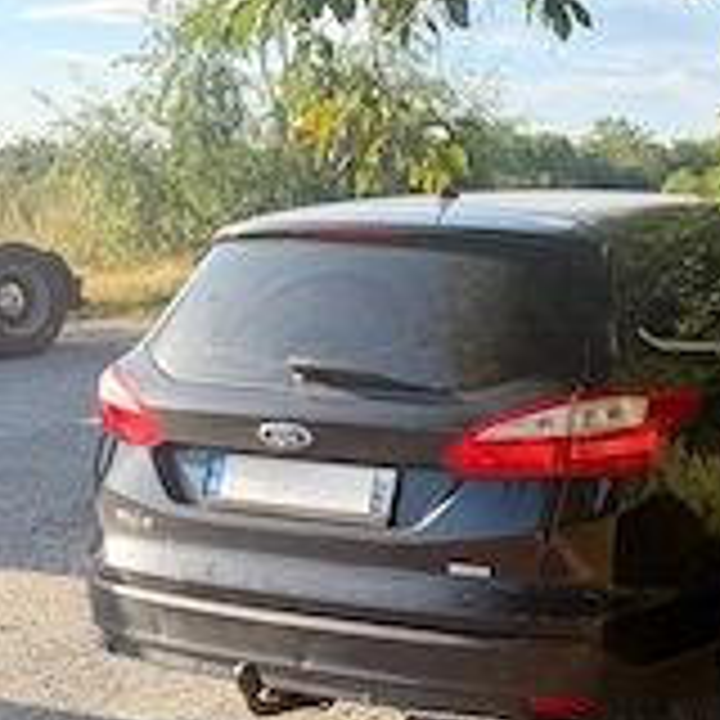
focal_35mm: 53
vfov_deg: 31.9
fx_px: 1247
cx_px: 634
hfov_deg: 30.9
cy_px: 482
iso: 100
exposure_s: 1/1437
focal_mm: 6.76
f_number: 1.78
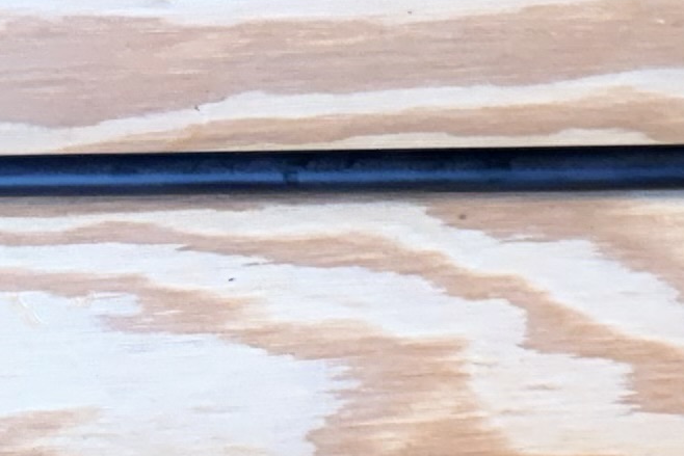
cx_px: 1946
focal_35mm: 153
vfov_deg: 8.2
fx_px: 2907
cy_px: 1129
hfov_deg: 10.3
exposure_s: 1/100
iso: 125
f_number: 1.78
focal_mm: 6.76
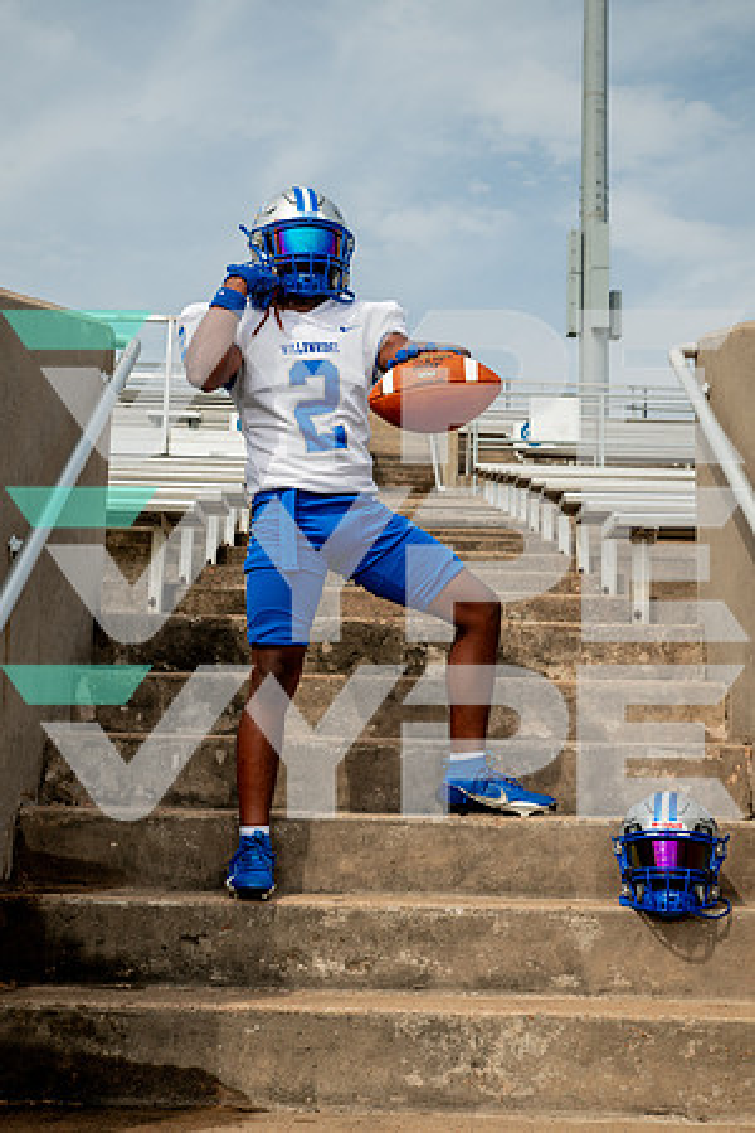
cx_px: 378
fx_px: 1447
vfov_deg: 42.7
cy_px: 566
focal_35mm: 46
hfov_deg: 29.2
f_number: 7.1
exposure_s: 1/400
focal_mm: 46
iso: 125
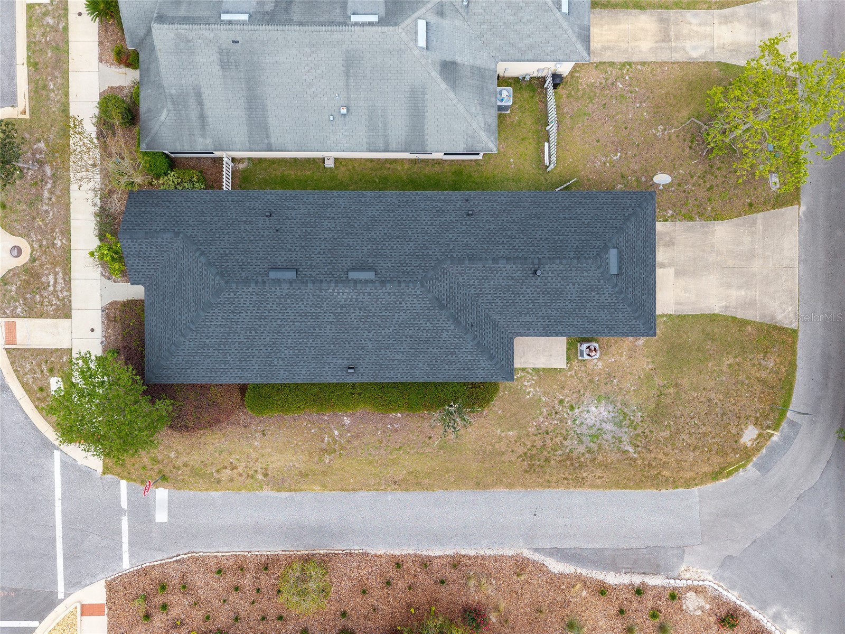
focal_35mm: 24
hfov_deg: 71.6
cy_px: 317
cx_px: 422
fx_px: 586
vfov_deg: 56.8
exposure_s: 1/500
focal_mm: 8.67
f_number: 1.8
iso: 100
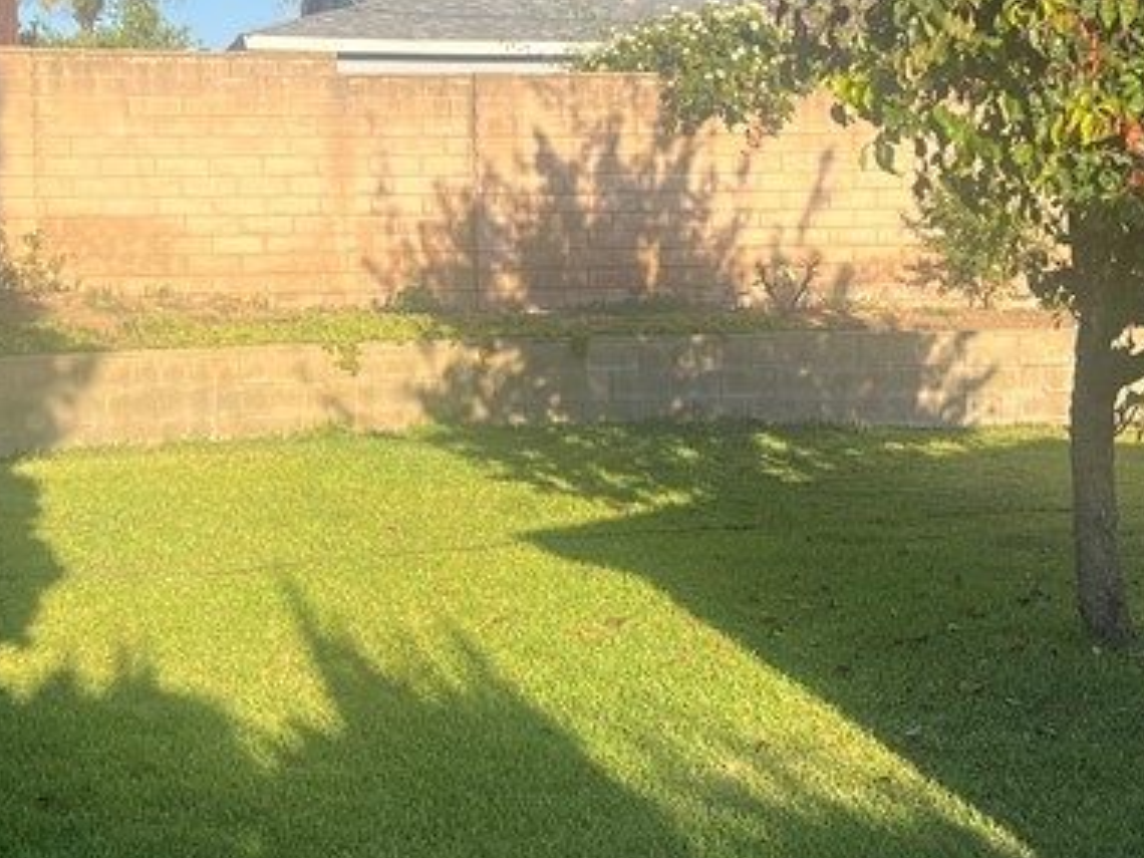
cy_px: 376
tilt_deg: -2.2
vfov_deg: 21.0
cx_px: 560
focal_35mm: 70
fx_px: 2313
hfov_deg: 27.8
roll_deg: +1.0
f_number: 1.5
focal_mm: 5.7
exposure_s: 1/1901
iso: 50
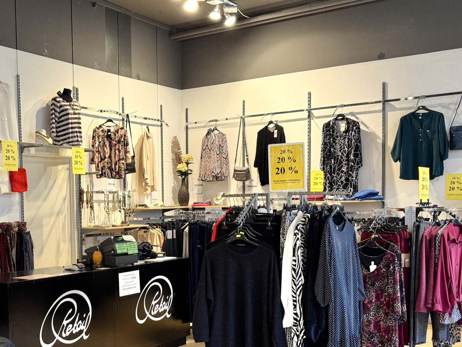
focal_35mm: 46
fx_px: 614
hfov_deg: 40.1
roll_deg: +1.1
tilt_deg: -2.0
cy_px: 225
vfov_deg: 31.3
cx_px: 114
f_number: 1.78
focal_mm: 6.76
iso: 125
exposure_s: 1/50
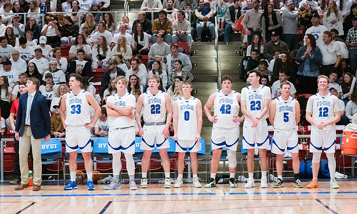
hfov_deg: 19.7
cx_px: 168
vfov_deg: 11.9
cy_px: 126
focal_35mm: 107
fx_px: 1029
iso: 20000
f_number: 2.8
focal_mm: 98
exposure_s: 1/1000
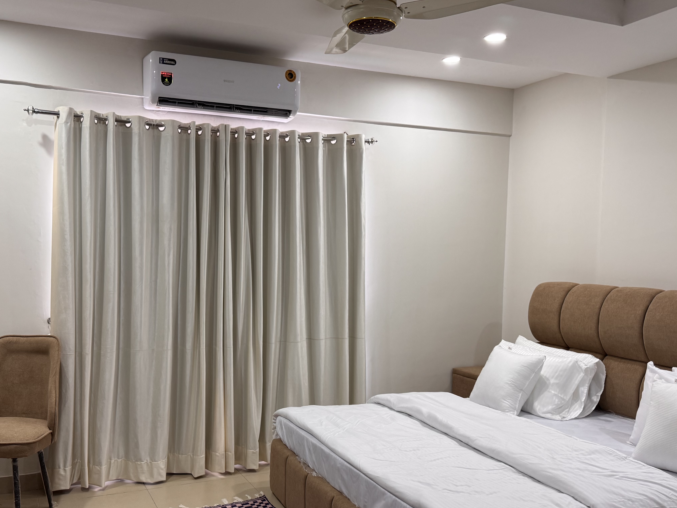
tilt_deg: -4.6
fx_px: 665
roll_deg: -0.6
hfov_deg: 53.9
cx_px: 311
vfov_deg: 41.7
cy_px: 292
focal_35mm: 34
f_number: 1.78
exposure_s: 1/100
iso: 160
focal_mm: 6.76
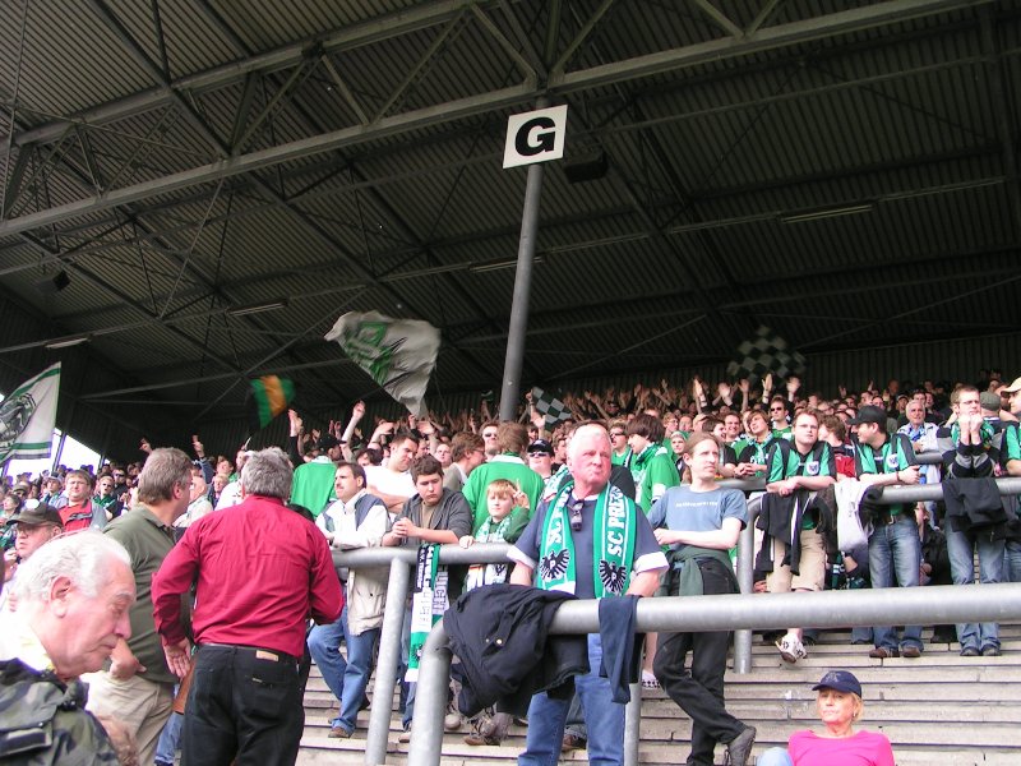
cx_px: 510
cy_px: 383
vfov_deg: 37.7
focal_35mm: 38
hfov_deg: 49.0
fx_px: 1121
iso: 50
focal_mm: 5.8
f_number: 5
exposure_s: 1/60
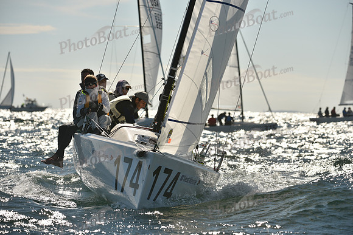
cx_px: 176
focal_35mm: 220
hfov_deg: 9.4
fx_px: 2158
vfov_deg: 6.2
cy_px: 118
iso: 250
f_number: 6.3
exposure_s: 1/2500
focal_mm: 220
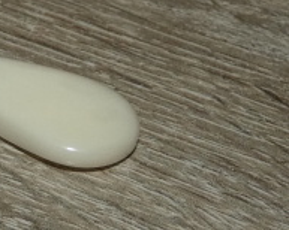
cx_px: -109
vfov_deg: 18.5
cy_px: 4
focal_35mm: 81
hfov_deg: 21.0
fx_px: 692
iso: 160
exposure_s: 1/60
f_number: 3.3
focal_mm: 5.3
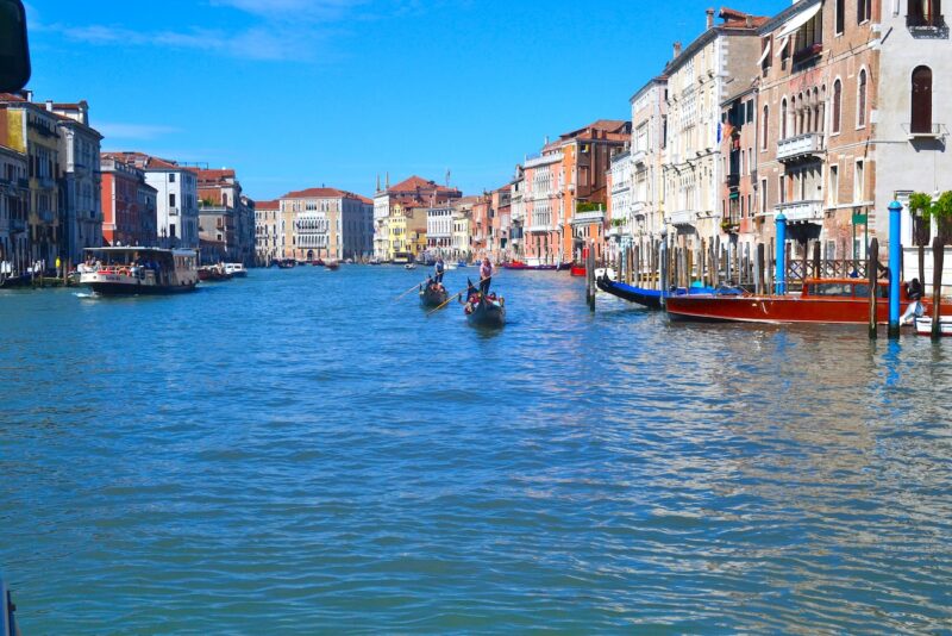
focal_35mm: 48
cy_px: 318
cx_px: 476
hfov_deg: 41.1
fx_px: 1270
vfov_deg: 28.1
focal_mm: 32
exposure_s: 1/500
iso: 360
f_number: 11
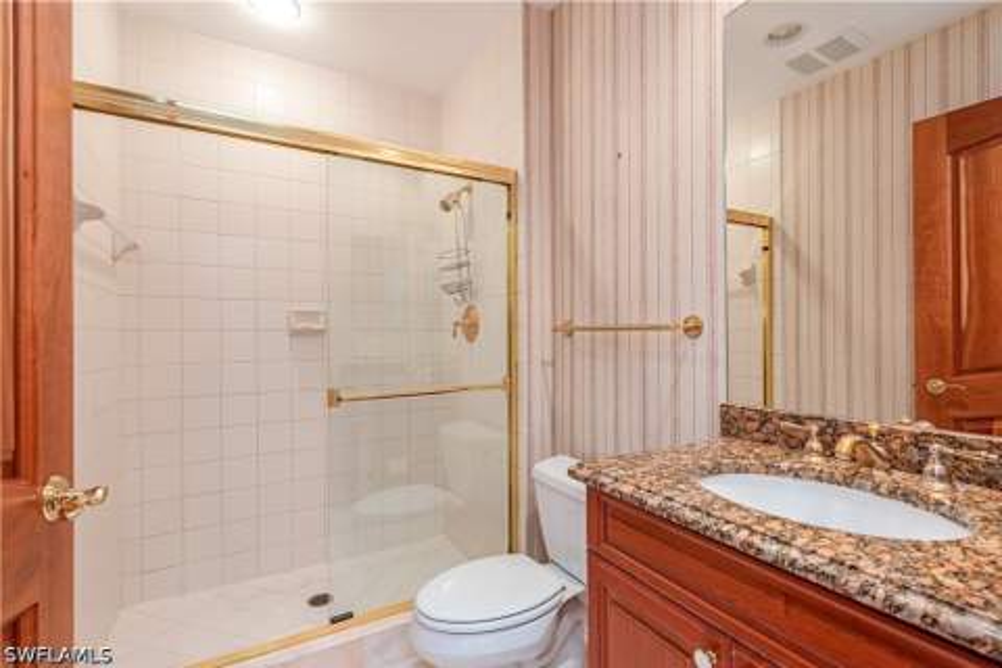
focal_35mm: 17
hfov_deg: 93.3
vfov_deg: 70.4
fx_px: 473
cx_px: 501
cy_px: 334
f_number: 9
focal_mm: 17
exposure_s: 2
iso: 100
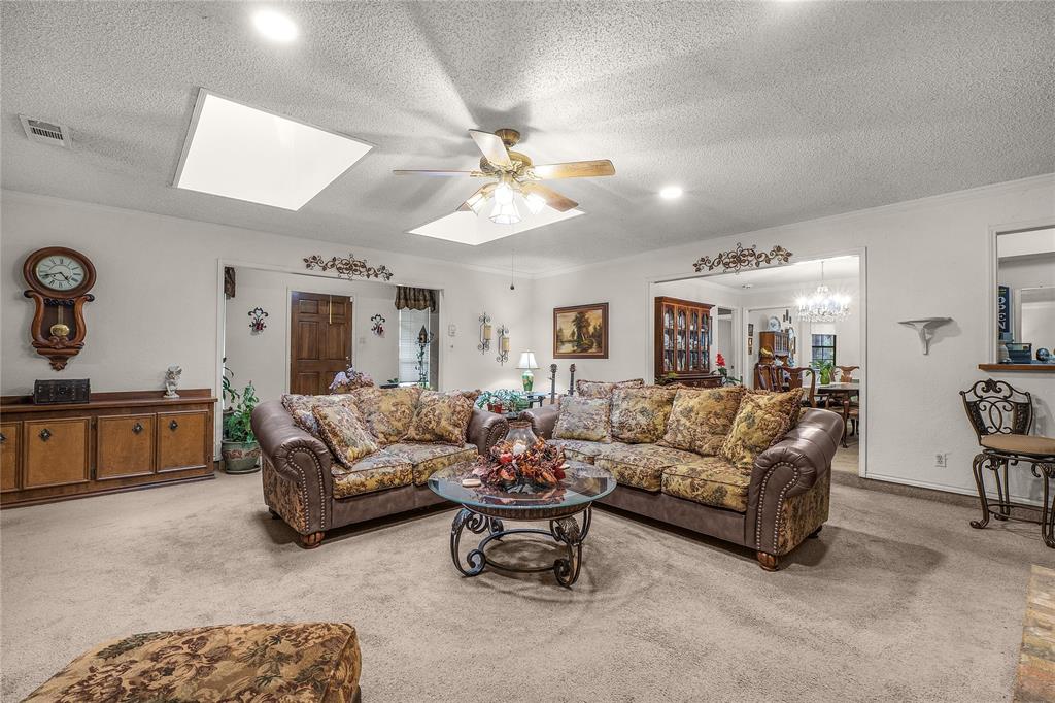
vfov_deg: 74.6
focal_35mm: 16
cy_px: 352
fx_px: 461
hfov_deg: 97.6
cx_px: 528
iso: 200
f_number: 10
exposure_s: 1
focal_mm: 10.5
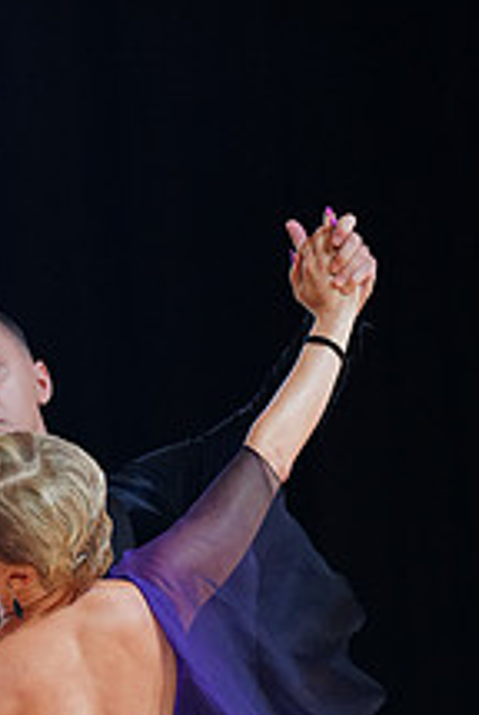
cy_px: 931
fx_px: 6425
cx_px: 91
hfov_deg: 4.3
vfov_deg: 6.3
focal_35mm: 323
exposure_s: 1/640
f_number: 2.8
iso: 2000
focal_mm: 120
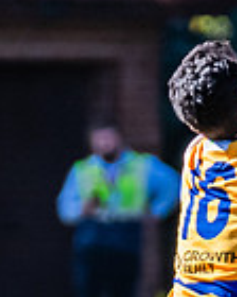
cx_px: 407
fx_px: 22498
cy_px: 324
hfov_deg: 0.6
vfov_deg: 0.8
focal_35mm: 2566
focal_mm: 360
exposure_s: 1/1600
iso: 800
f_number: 5.6
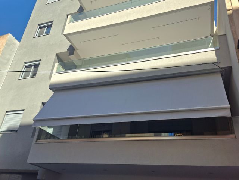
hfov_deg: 73.9
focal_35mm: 23
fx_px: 159
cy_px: 90
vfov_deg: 58.9
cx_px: 120
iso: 50
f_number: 1.8
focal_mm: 5.54
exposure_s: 1/1117
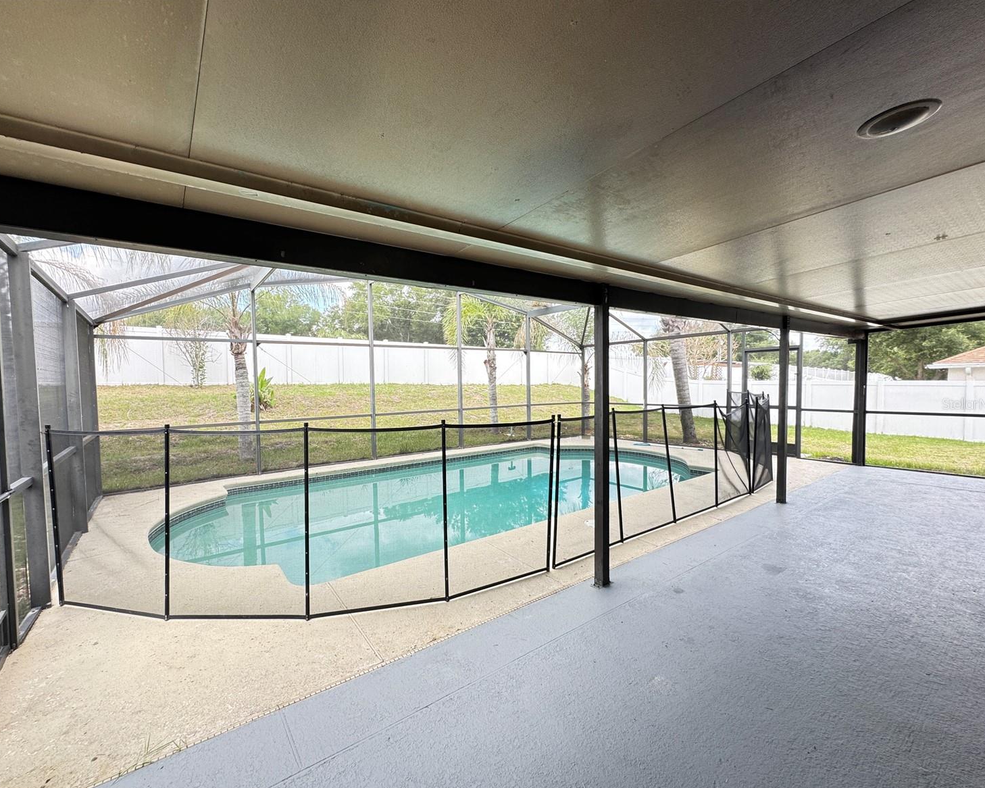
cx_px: 465
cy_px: 403
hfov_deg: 96.7
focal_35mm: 15
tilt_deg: -4.4
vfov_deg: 84.0
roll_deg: +0.6
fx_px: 437
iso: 64
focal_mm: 2.22
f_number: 2.2
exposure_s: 1/99
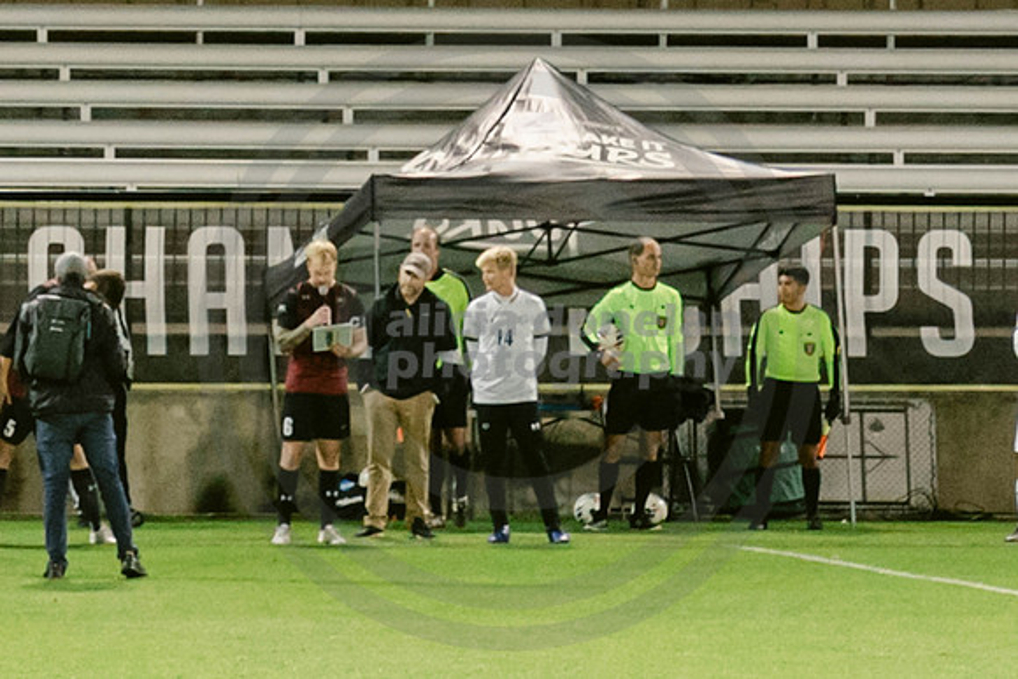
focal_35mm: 481
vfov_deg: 2.9
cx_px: 143
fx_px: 13593
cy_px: 377
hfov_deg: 4.3
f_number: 4
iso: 2000
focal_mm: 70
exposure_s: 1/160
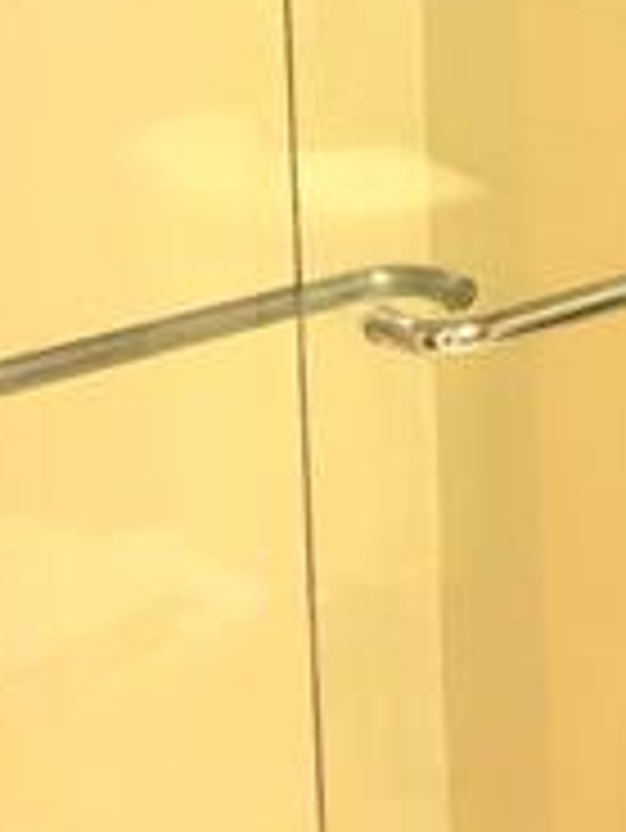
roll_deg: -0.8
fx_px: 2794
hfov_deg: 12.2
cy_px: -171
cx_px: 905
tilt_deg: -4.7
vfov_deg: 16.3
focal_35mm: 116
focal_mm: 3.99
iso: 125
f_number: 1.8
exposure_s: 1/4
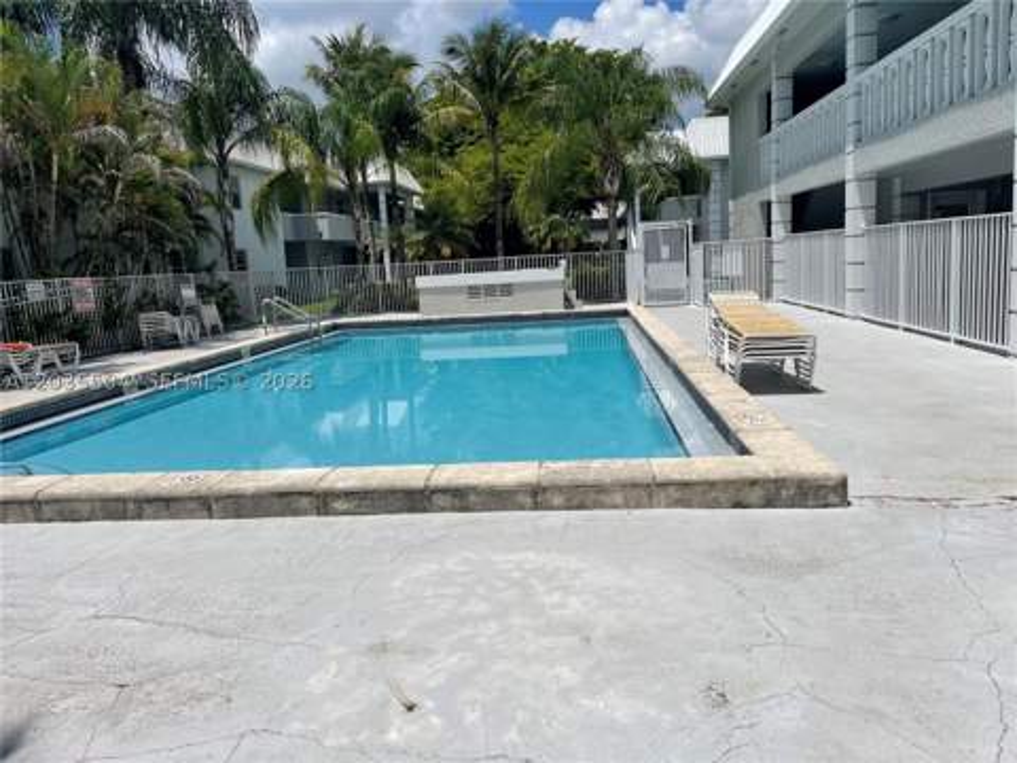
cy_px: 382
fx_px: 764
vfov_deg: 53.1
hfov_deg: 67.3
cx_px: 508
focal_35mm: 26
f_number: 1.6
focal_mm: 4.2
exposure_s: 1/9091
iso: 32
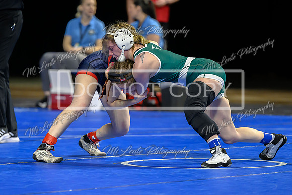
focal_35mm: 278
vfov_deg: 4.9
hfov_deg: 7.4
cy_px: 90
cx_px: 130
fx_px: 2259
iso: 3200
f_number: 2.8
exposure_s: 1/800
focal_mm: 200
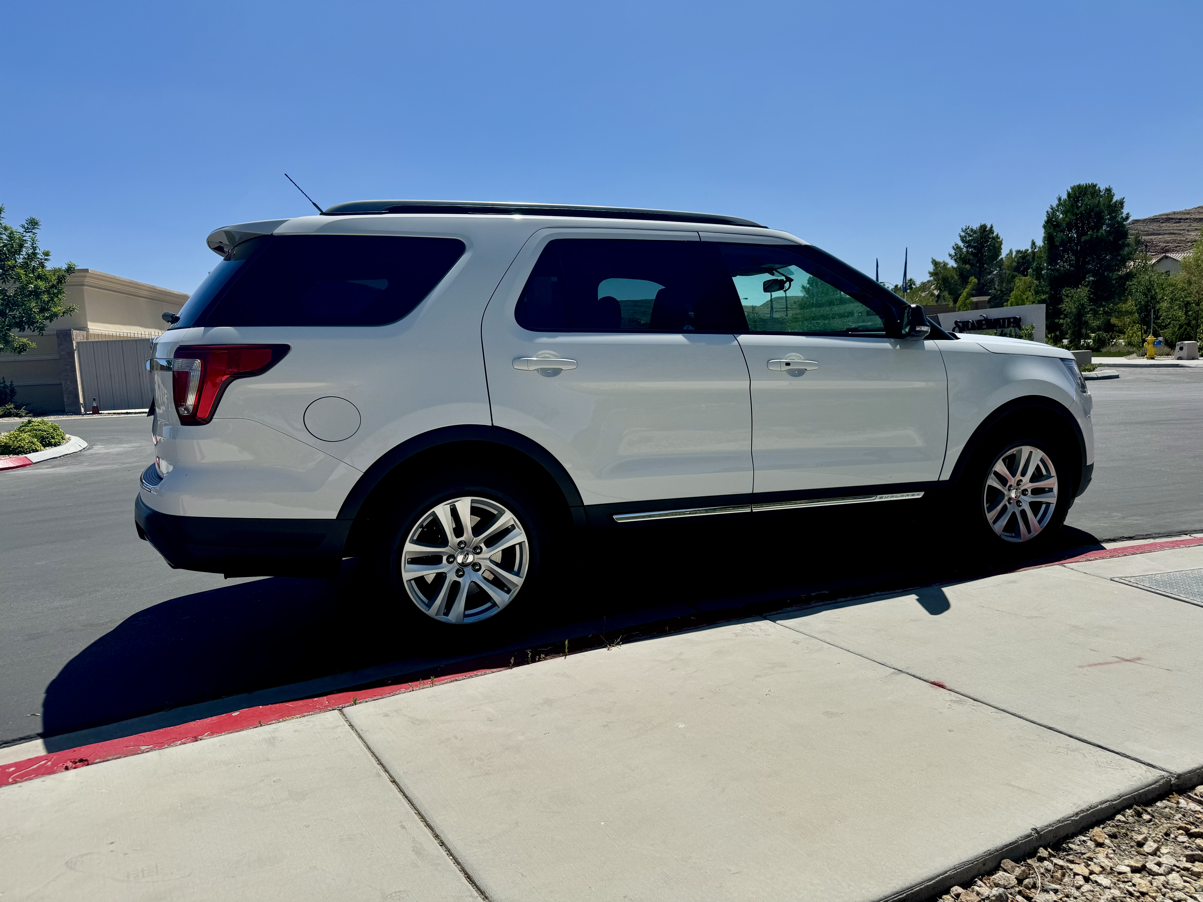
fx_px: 834
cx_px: 602
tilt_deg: -6.9
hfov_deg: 71.6
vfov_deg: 56.8
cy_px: 451
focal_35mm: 24
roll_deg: +1.8
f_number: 1.78
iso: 80
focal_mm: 6.76
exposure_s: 1/9009
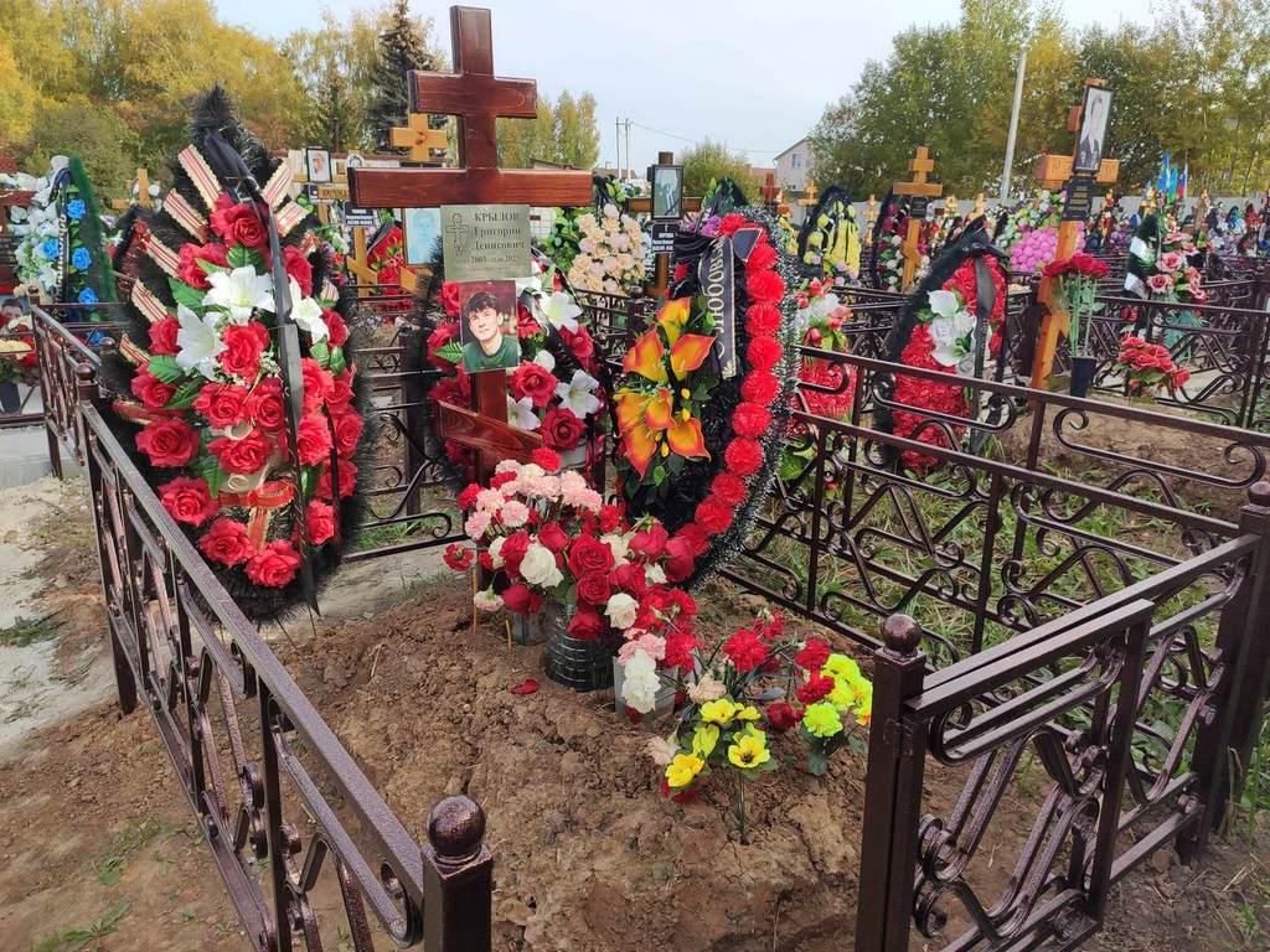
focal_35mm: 26
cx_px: 635
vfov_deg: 53.1
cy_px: 476
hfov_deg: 67.3
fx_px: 954
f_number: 1.75
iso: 112
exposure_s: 1/1022
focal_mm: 4.77
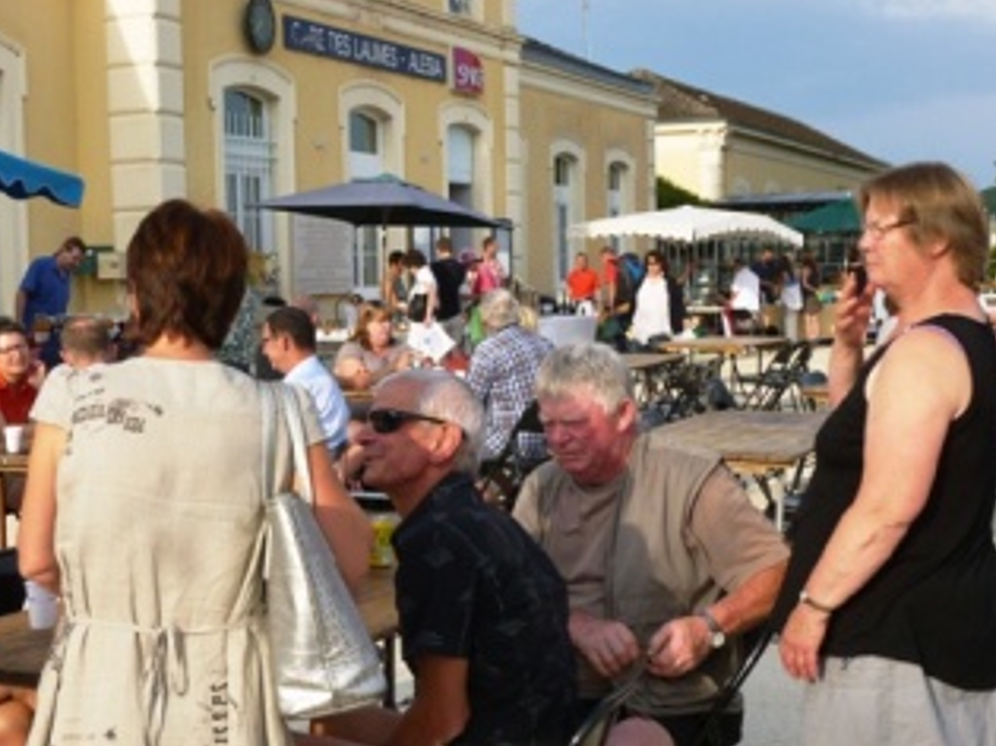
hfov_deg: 30.1
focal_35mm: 64
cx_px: 360
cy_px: 522
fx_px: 1841
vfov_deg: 22.8
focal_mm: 8
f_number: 3.9
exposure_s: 1/400
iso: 100
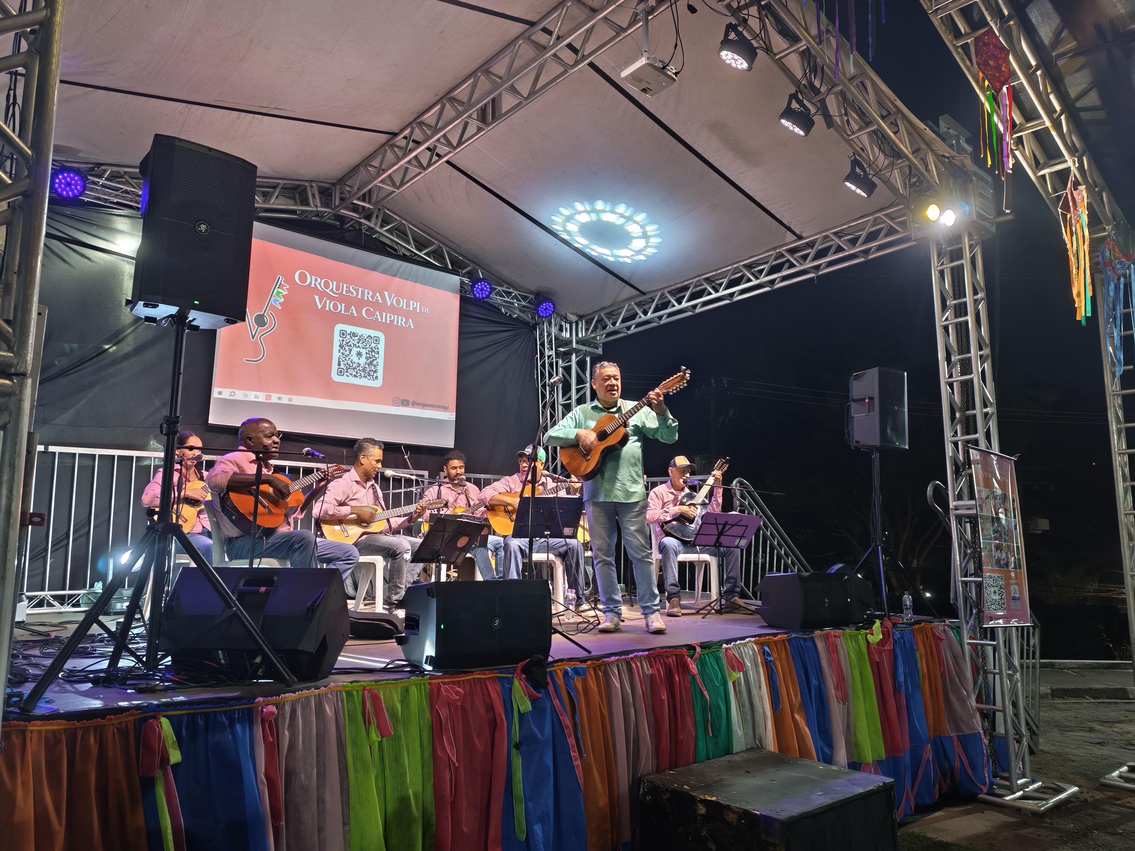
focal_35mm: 24
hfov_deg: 71.6
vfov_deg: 56.8
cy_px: 438
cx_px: 555
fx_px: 787
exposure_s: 1/30
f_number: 1.62
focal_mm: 6.45
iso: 640
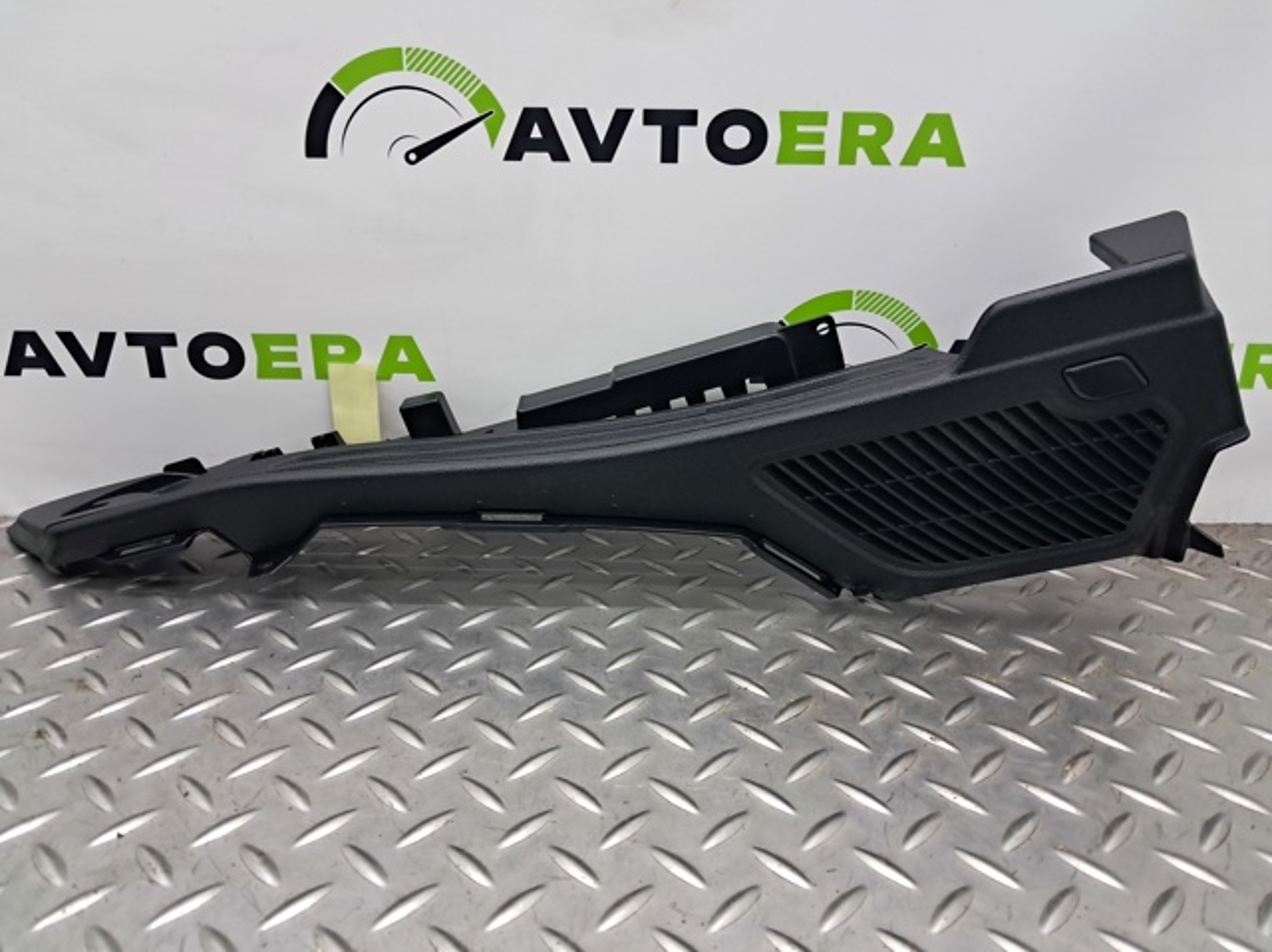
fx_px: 991
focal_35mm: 27
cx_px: 636
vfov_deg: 51.3
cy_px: 476
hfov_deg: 65.4
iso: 160
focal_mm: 4
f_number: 1.8
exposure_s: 1/50
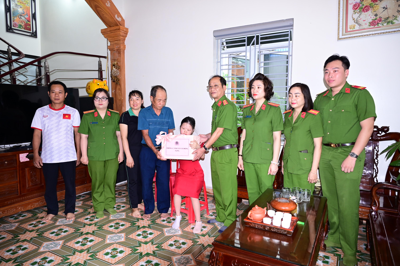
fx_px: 267
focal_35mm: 24
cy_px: 133
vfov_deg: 53.1
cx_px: 200
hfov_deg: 73.7
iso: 1250
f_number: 4
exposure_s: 1/200
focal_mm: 24
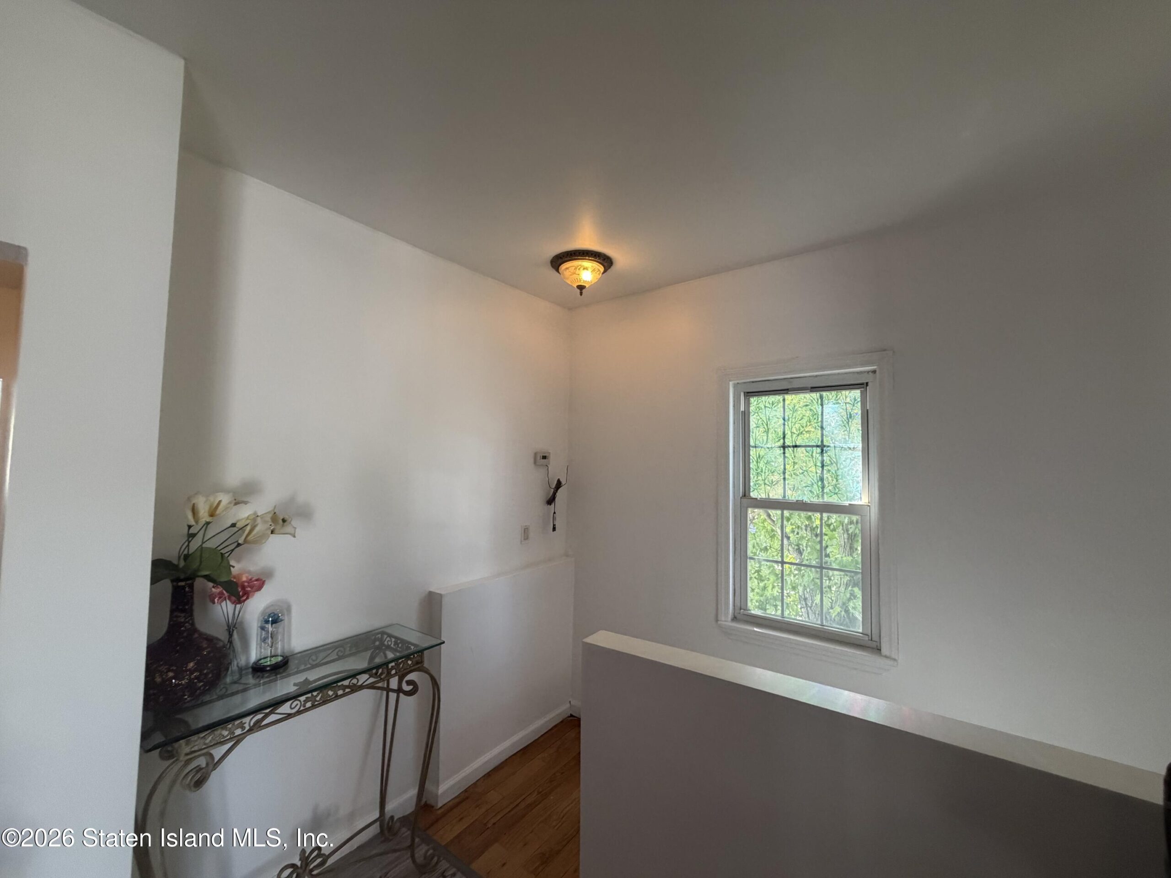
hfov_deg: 102.1
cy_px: 439
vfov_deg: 85.7
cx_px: 586
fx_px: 474
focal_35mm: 14
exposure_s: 1/120
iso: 320
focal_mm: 2.22
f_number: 2.2
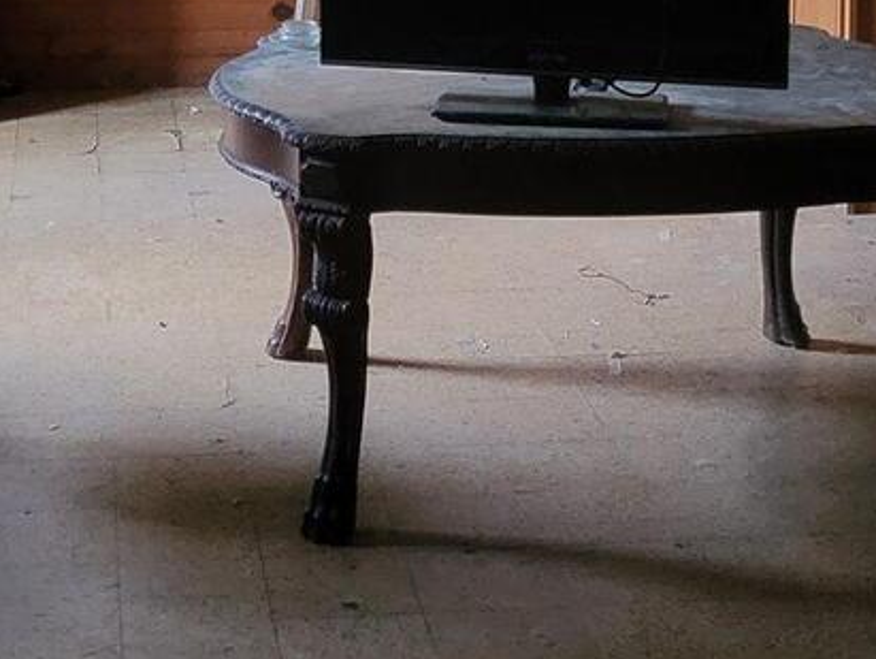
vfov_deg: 15.6
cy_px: -164
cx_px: 373
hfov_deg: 21.5
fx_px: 2305
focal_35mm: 91
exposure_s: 1/24
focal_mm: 5.4
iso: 800
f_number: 1.8
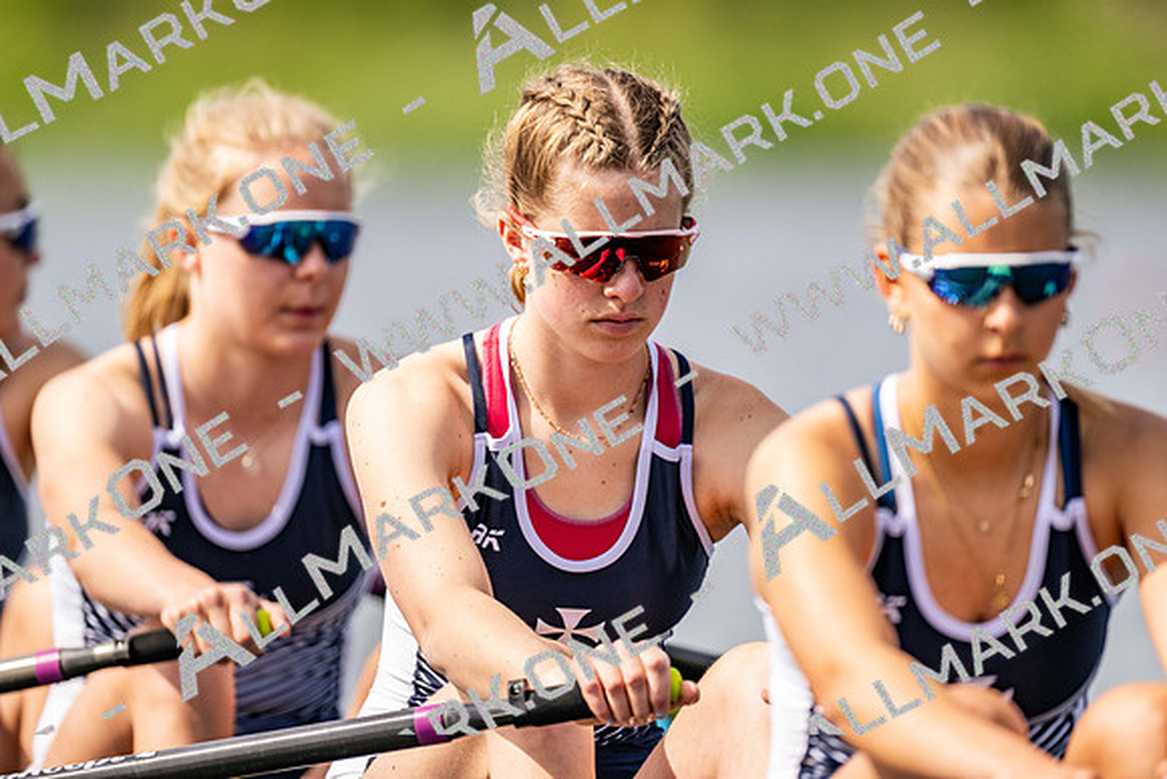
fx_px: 19454
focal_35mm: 600
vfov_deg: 2.3
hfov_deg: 3.4
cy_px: 390
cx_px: 584
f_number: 4
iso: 400
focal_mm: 600
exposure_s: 1/2500
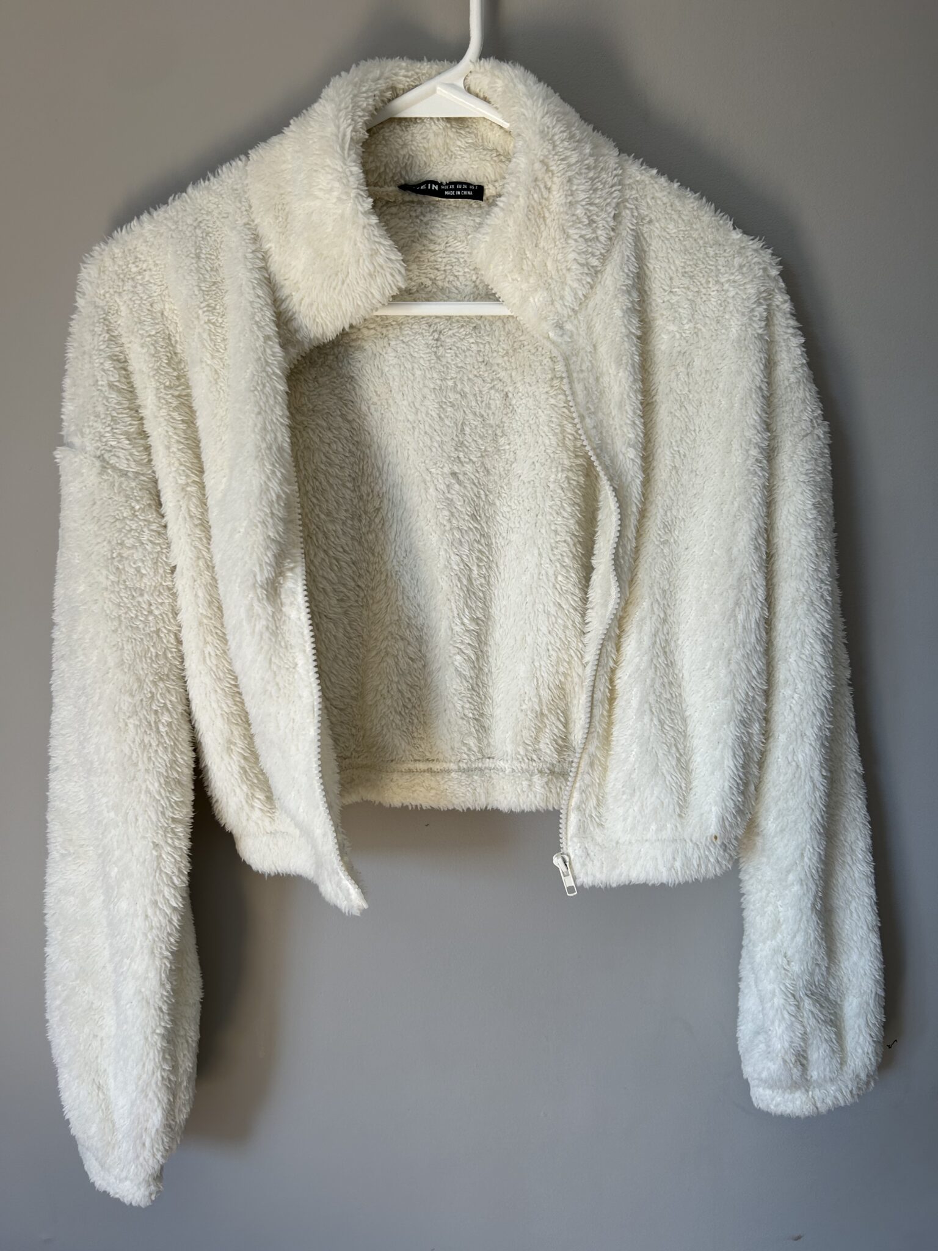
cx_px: 469
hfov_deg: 53.1
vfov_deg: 67.3
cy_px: 626
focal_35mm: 26
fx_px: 939
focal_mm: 5.7
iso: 40
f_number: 1.5
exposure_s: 1/121
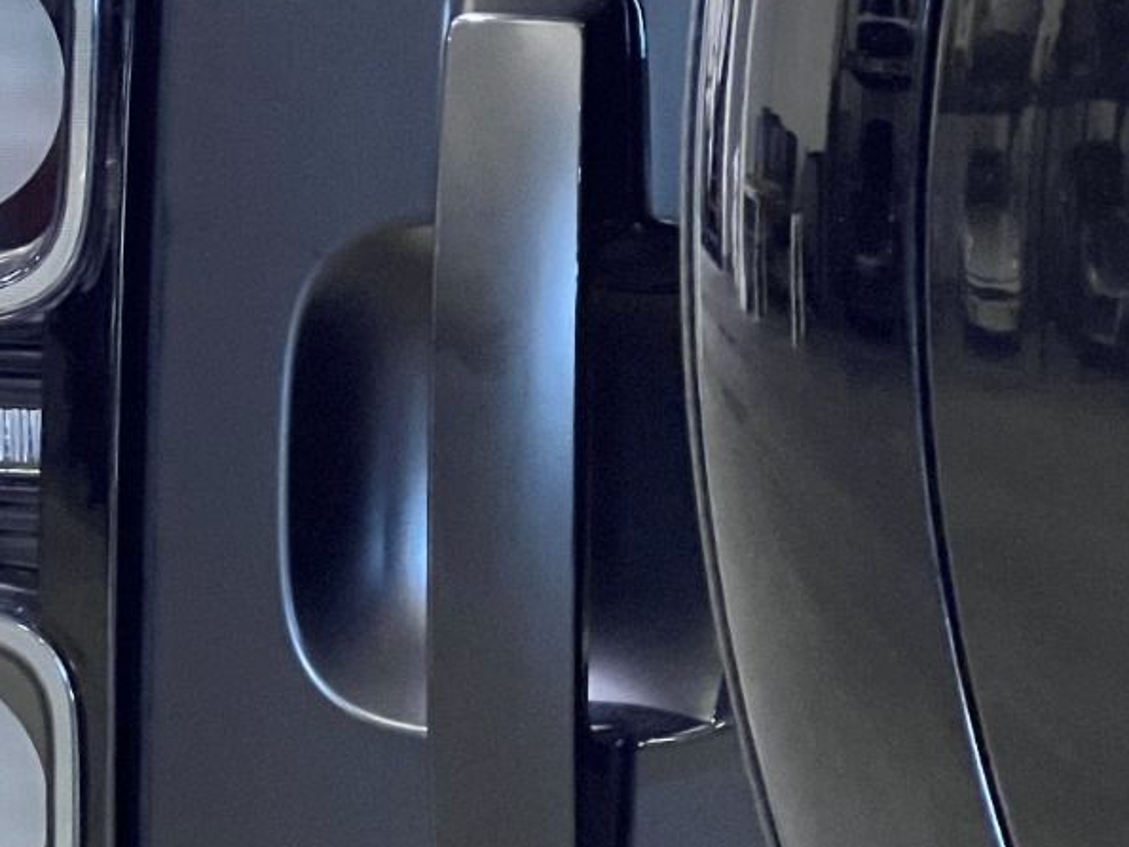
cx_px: -125
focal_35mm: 207
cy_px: 389
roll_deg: +2.1
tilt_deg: -6.9
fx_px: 6750
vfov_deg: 7.2
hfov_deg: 9.5
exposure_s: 1/60
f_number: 2.8
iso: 250
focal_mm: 9
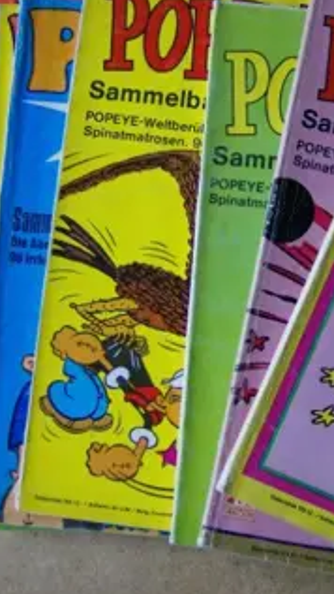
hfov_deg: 20.3
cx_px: 249
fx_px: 928
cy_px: 267
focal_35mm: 59
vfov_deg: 35.4
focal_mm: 6
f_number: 2.8
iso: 161
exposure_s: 1/64
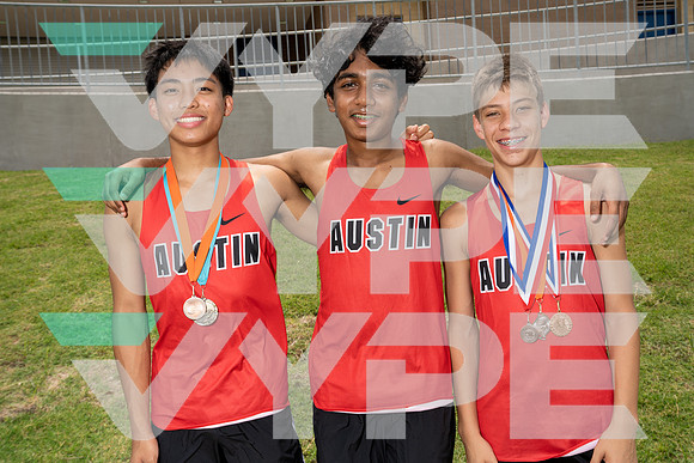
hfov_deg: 50.7
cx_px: 347
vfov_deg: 35.1
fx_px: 733
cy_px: 232
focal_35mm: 38
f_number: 7.1
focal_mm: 38
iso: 100
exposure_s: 1/250
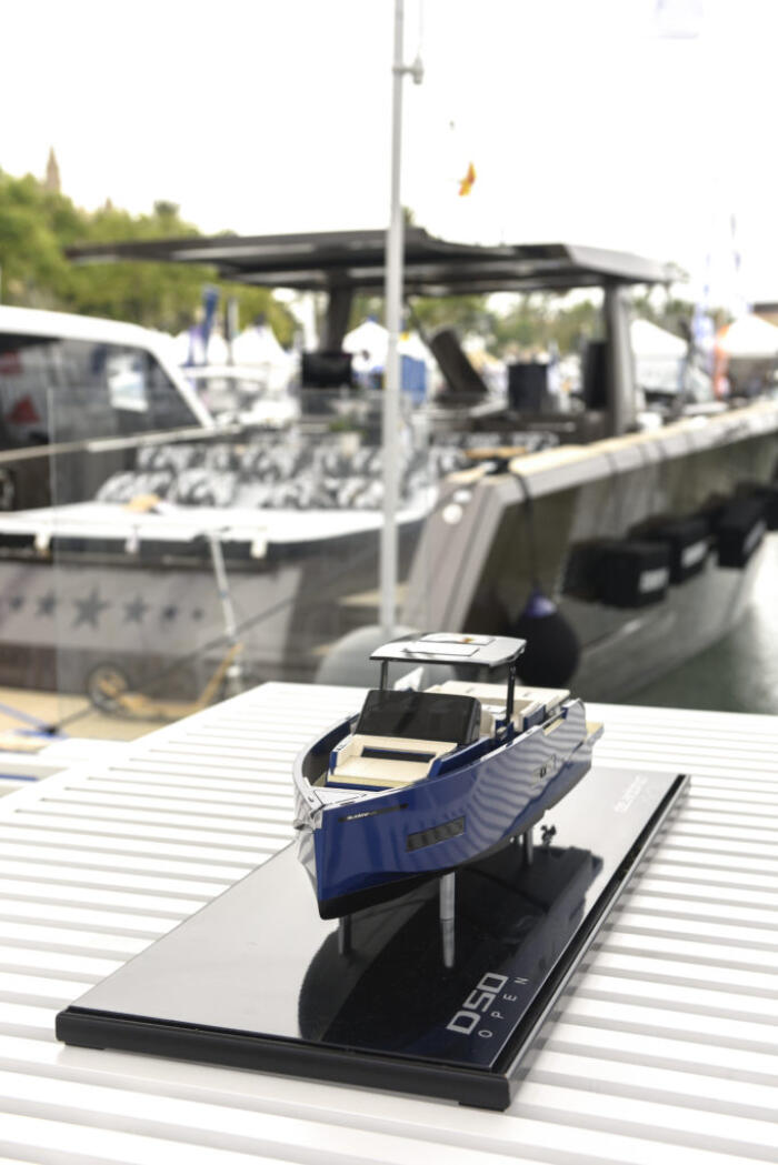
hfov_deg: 28.1
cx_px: 389
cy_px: 582
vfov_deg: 41.1
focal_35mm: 48
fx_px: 1555
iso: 200
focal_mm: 48
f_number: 5
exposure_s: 1/200
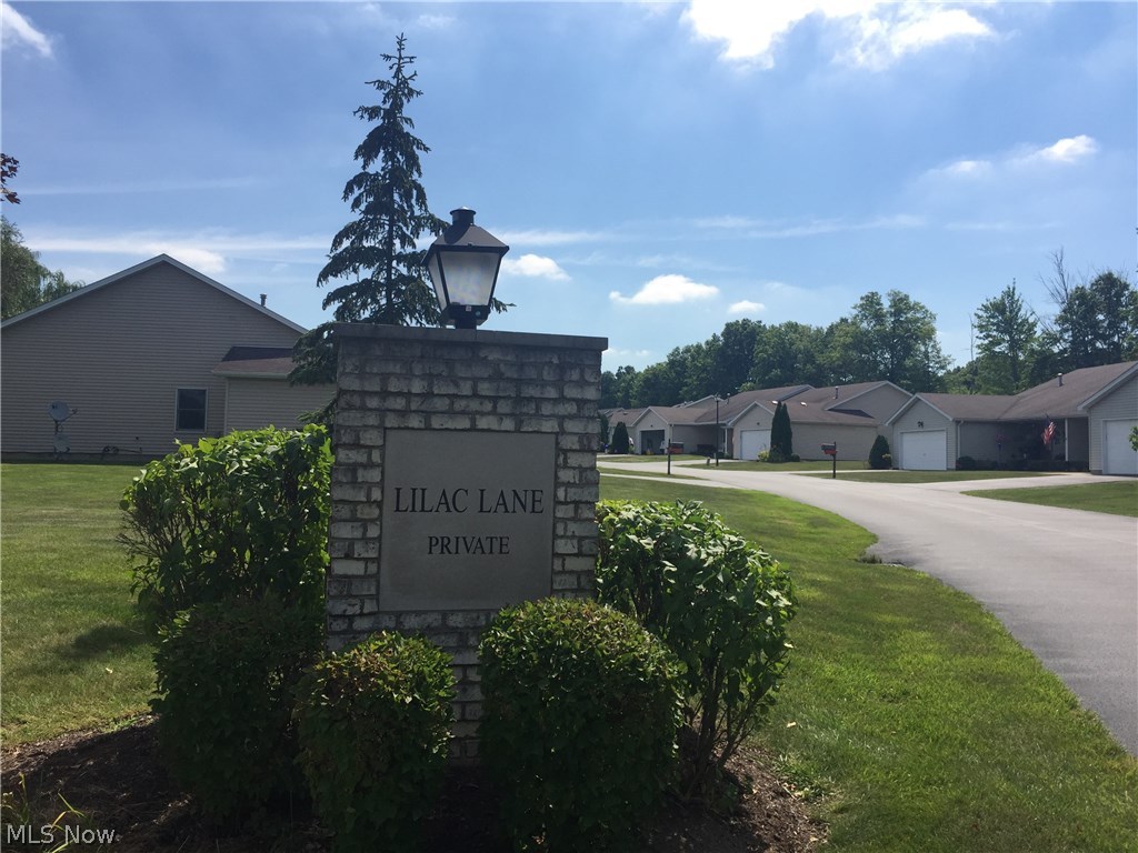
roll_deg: -1.0
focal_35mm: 29
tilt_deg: +3.2
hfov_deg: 61.7
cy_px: 426
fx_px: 953
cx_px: 569
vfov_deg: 48.2
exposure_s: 1/2083
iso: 32
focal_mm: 4.15
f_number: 2.2
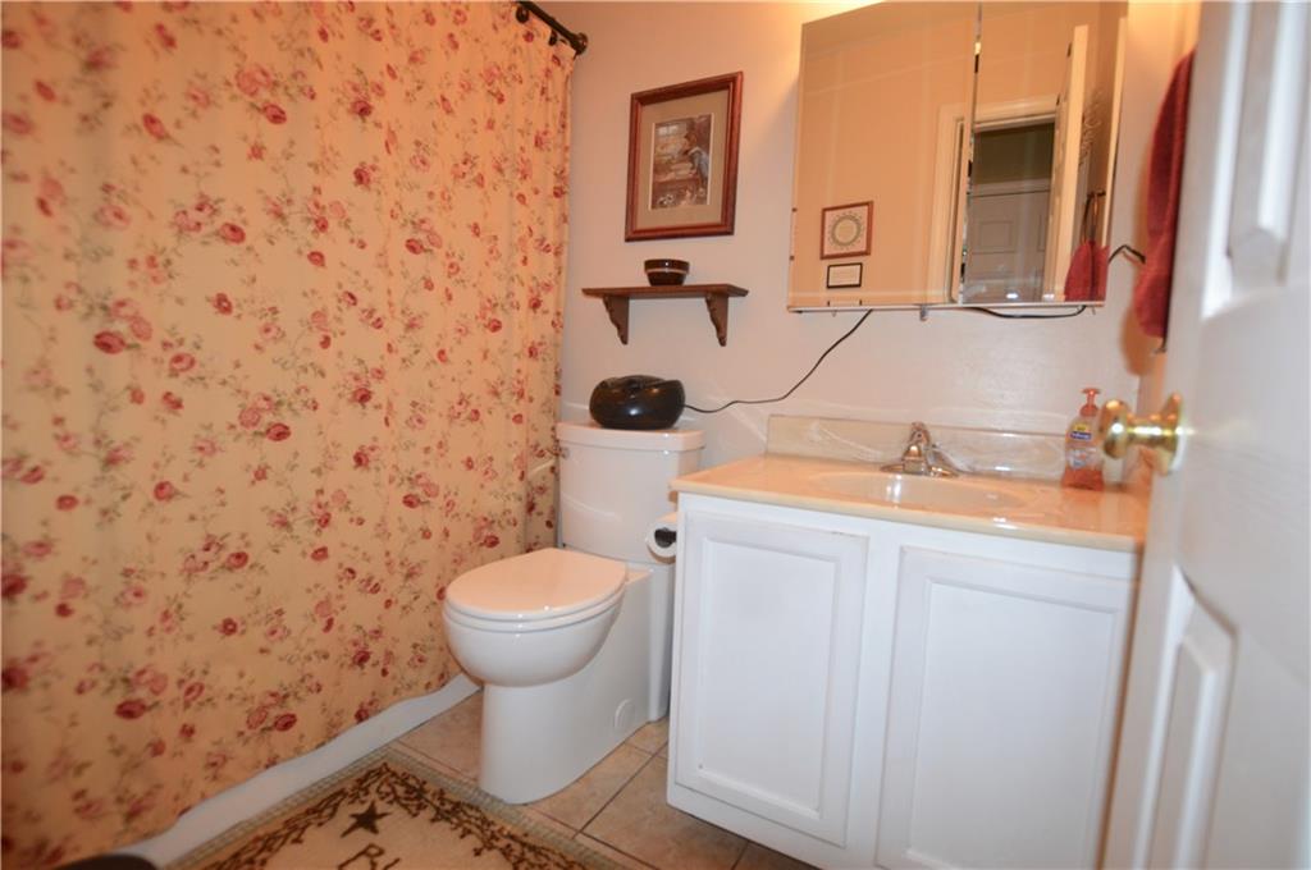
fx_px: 600
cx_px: 656
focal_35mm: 16
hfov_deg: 95.1
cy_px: 435
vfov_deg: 71.9
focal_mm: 11
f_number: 3.5
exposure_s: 1/60
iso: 320
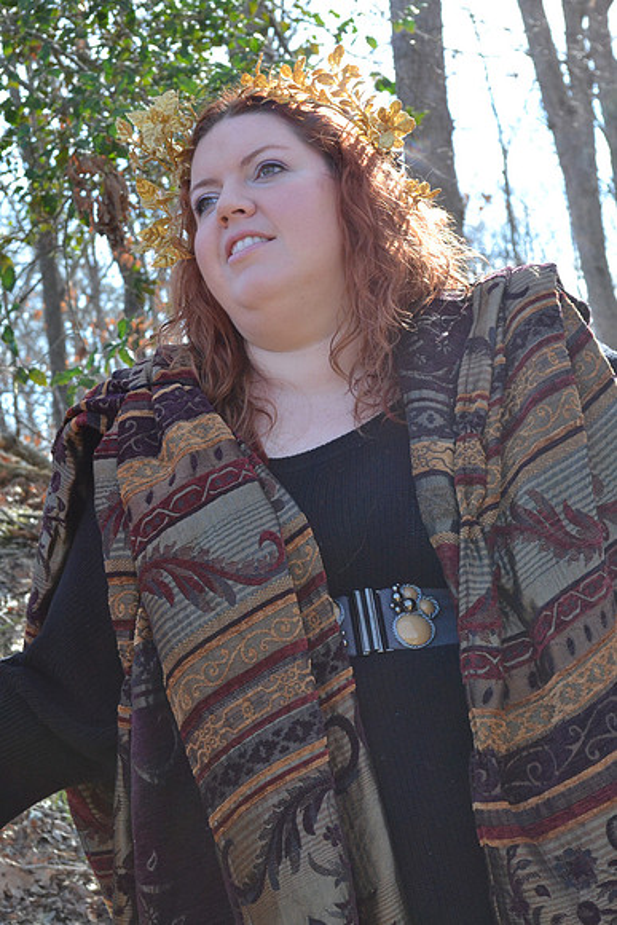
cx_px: 308
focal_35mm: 82
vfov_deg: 24.6
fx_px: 2120
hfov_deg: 16.6
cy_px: 462
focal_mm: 55
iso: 1600
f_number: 10
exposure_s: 1/400
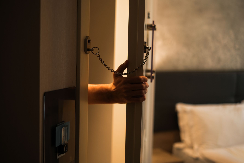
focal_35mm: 53
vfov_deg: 25.5
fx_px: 359
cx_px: 122
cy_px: 82
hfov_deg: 37.5
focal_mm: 35
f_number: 1.8
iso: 125
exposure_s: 1/50
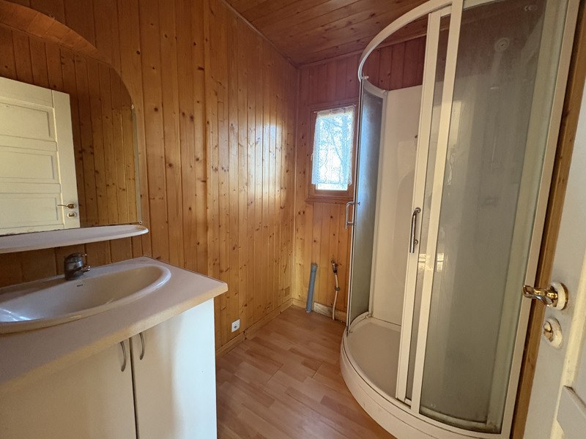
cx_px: 293
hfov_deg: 102.1
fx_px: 237
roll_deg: -1.4
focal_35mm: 14
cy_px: 220
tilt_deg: -7.8
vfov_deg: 85.7
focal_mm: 2.22
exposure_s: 1/60
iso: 800
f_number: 2.2
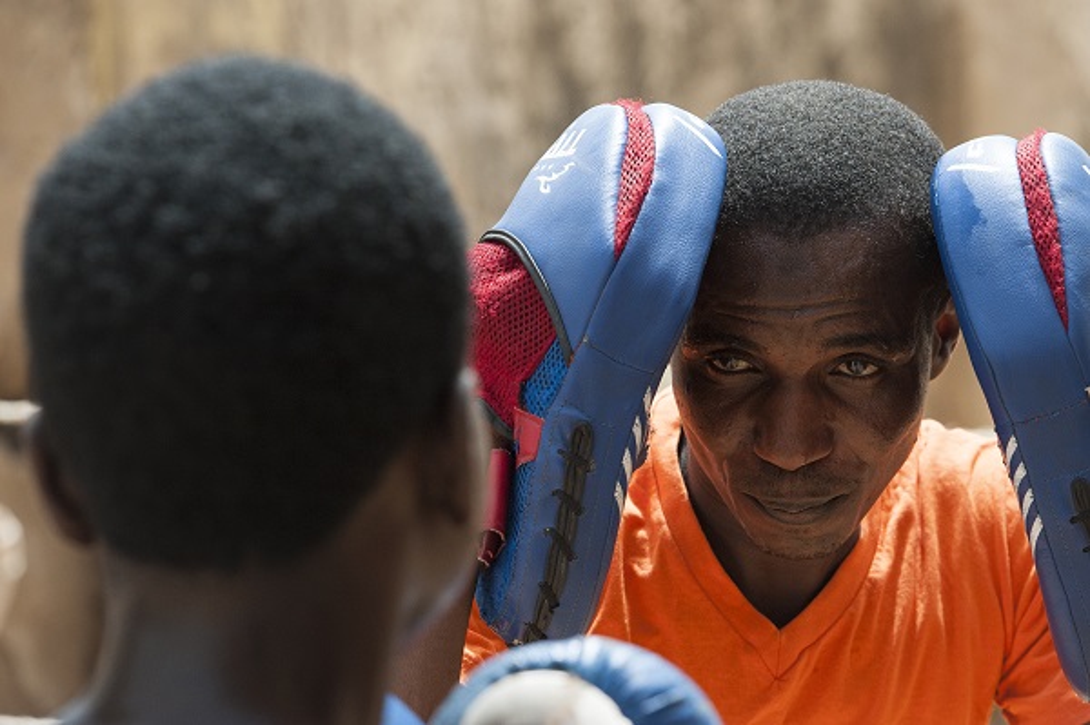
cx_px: 545
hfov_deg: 12.1
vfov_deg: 8.1
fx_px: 5143
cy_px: 362
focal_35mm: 170
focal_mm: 170
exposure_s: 1/1600
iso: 1250
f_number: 8
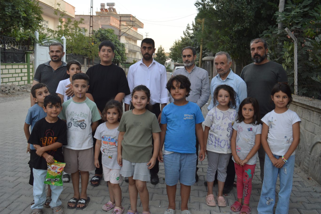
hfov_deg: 61.9
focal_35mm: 30
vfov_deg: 43.6
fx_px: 267
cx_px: 160
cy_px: 107
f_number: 4.5
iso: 400
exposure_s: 1/80
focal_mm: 20
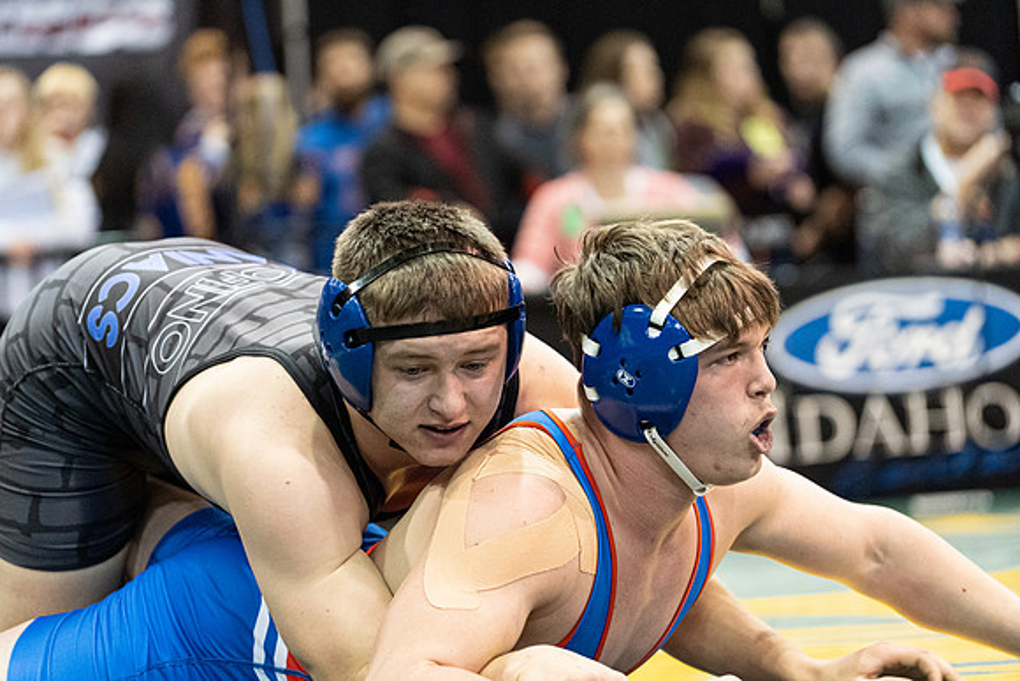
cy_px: 340
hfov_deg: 12.4
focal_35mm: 165
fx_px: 4676
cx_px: 510
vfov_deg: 8.3
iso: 12800
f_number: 4
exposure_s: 1/500
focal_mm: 165
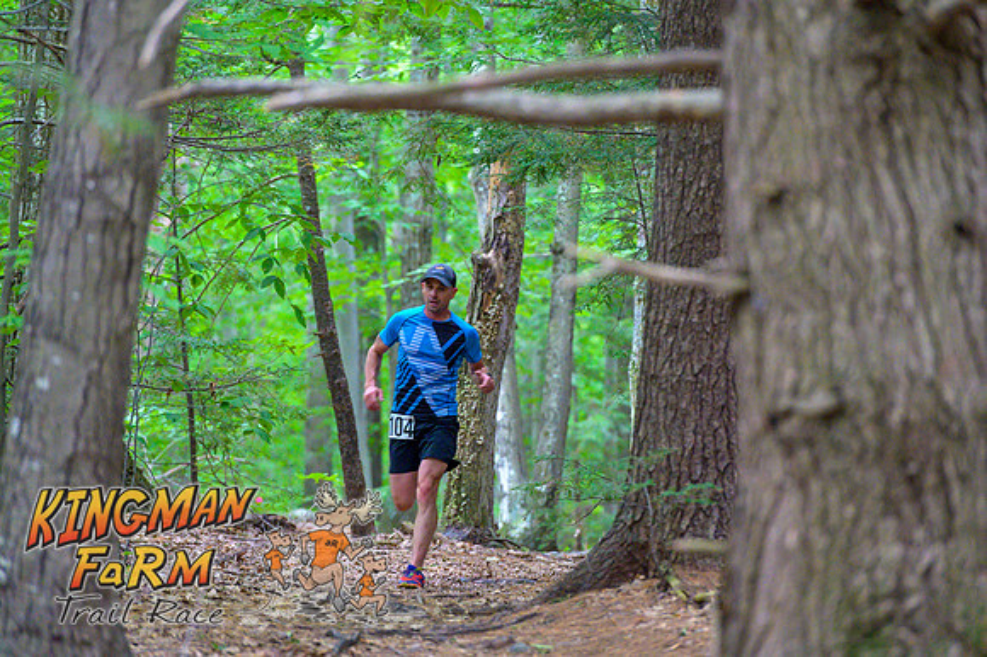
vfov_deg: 6.9
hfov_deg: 10.3
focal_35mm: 200
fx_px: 5480
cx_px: 494
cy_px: 328
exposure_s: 1/200
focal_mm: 200
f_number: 4
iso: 8000
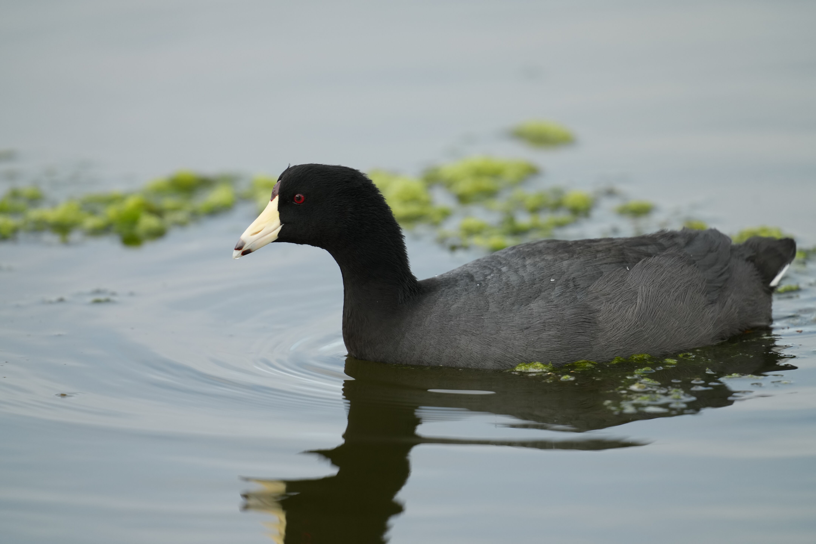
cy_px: 272
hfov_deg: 3.4
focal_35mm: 600
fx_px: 13599
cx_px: 408
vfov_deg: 2.3
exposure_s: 1/1000
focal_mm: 600
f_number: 5.6
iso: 640
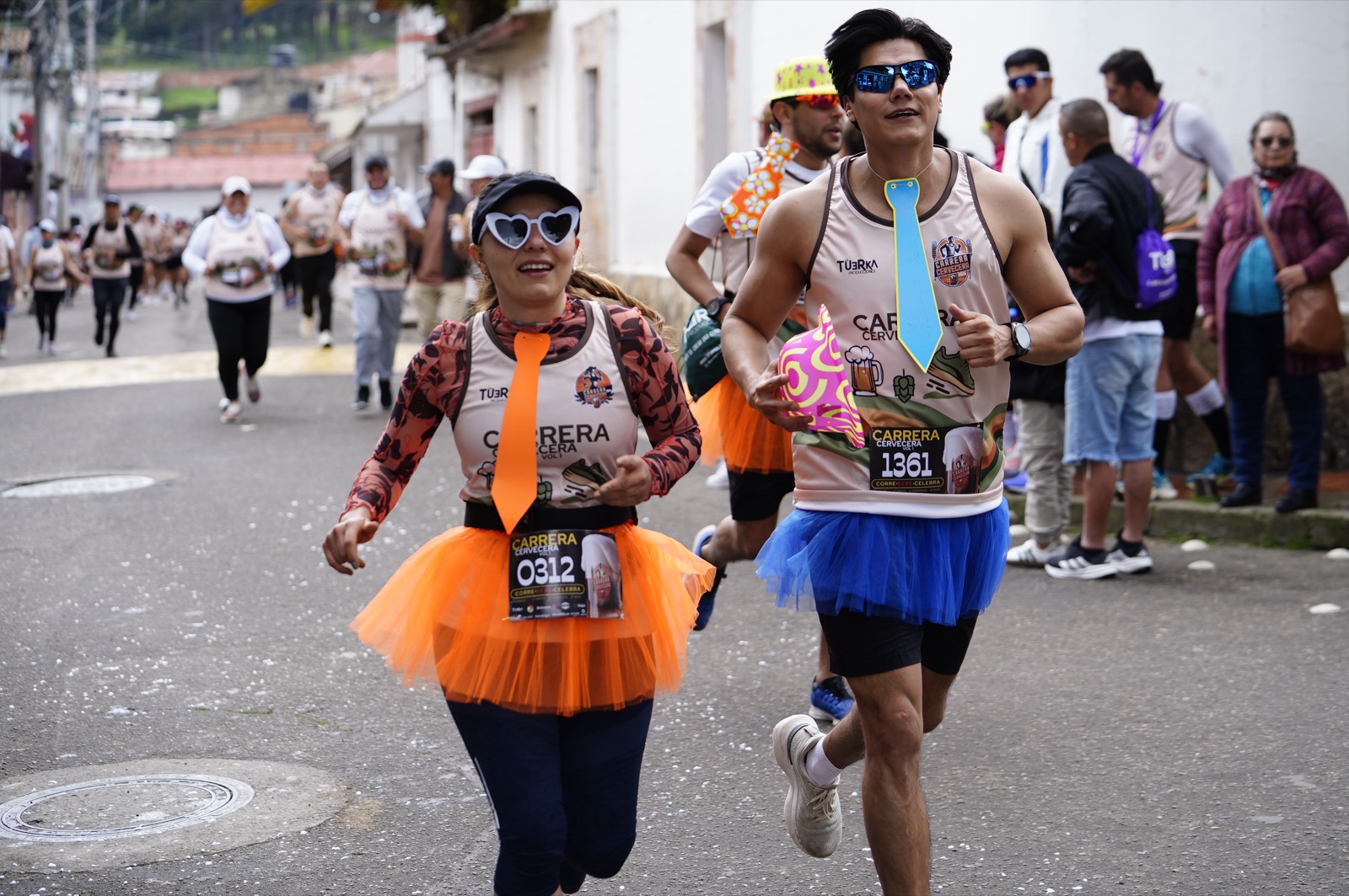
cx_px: 674
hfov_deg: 28.1
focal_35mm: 72
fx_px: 2696
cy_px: 448
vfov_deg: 18.9
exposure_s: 1/1250
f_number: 3.5
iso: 500
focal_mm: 72
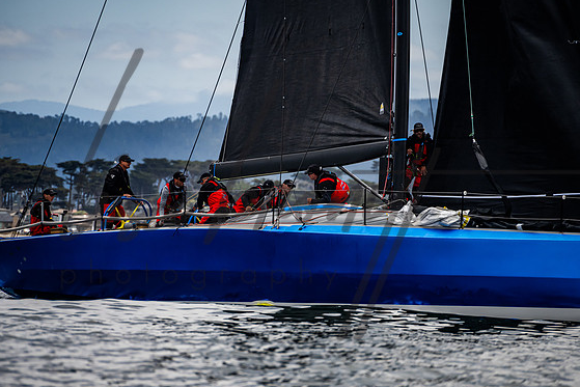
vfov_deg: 3.2
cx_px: 287
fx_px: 7010
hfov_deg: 4.7
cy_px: 197
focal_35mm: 435
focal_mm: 400
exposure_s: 1/2000
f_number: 8
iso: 640
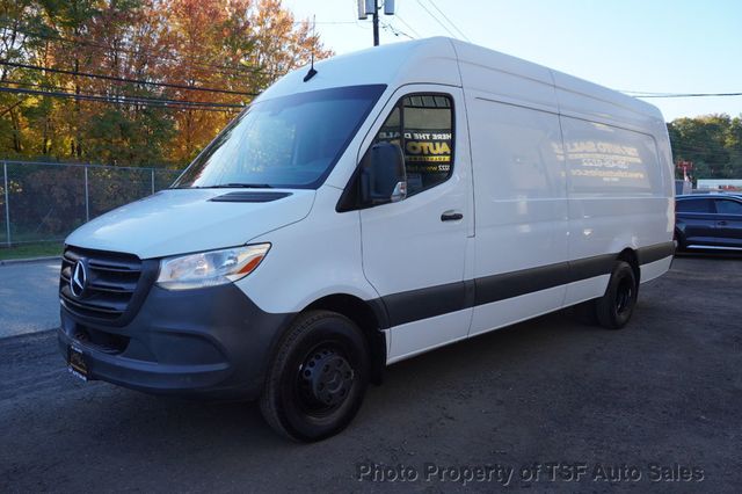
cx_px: 371
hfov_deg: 62.0
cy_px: 247
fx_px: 618
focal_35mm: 30
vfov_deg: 43.6
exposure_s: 1/250
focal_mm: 20
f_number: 9
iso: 500
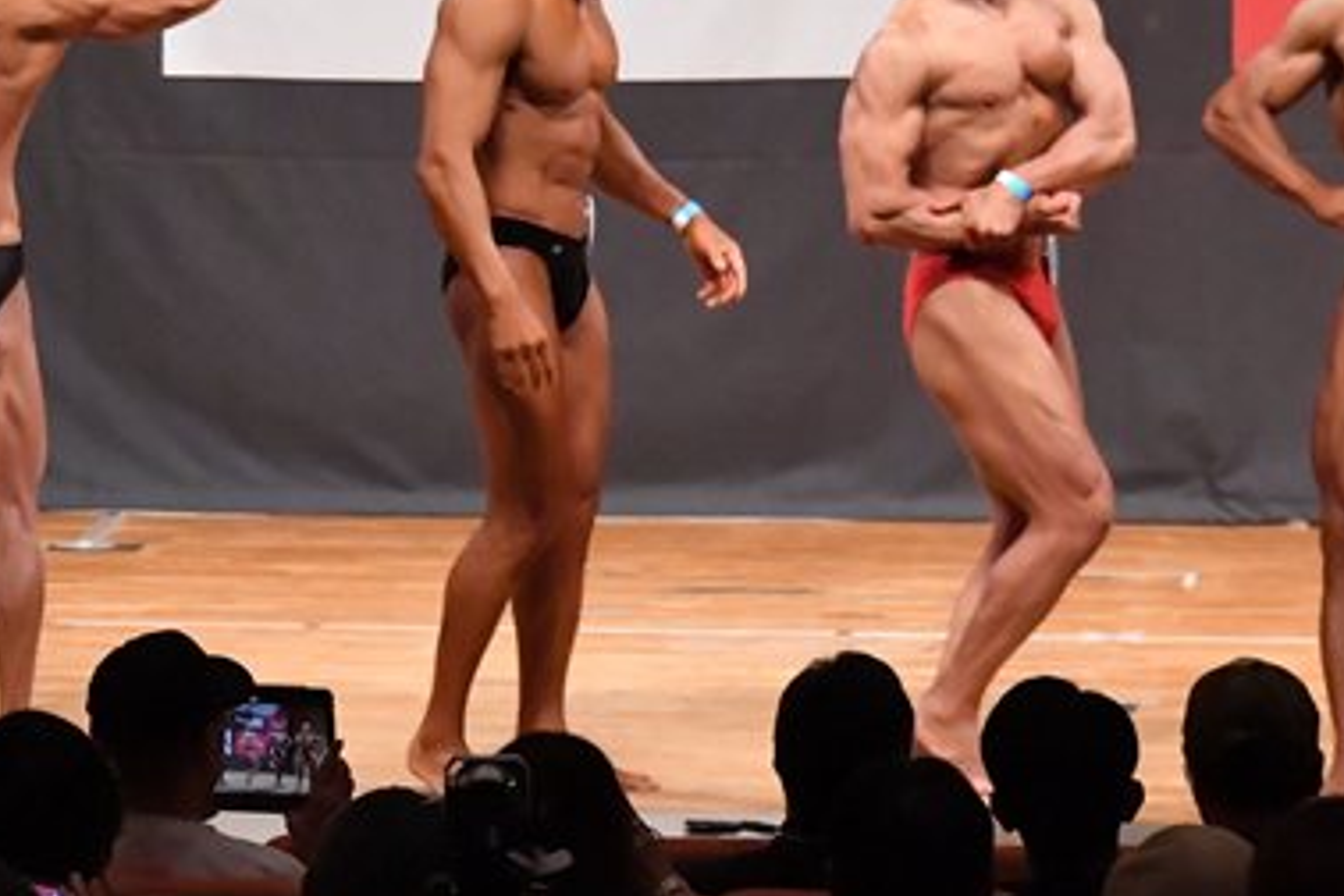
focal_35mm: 322
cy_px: 377
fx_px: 12020
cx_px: 133
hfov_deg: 6.4
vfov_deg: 4.3
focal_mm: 105
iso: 10000
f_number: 5.6
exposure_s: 1/400
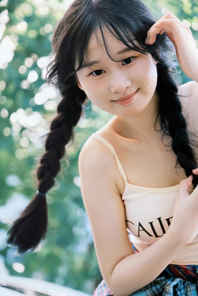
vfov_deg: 24.5
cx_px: 99
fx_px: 685
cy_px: 148
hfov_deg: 16.5
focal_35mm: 83
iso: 640
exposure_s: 1/250
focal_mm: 55
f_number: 2.8
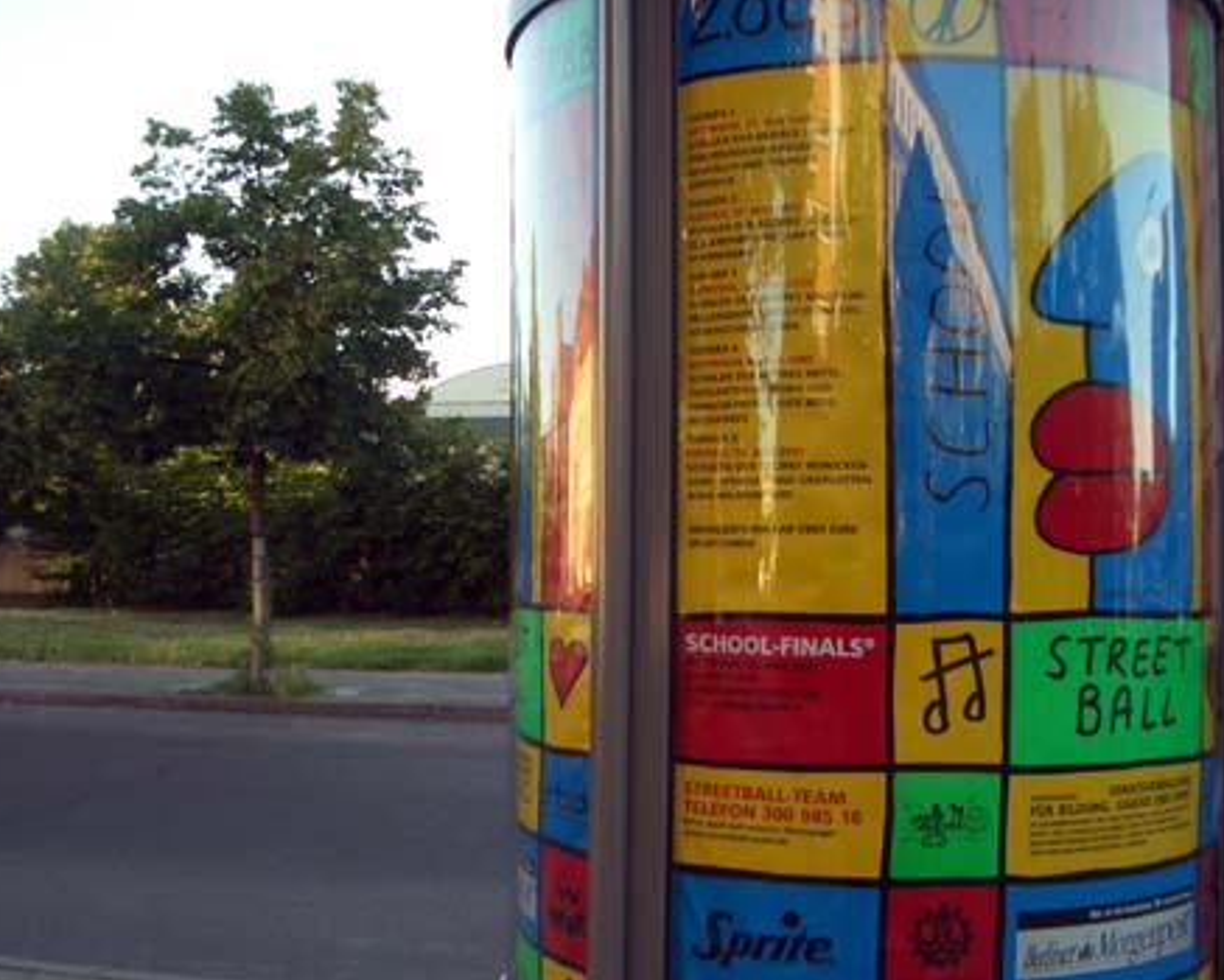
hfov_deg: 42.7
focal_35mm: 43
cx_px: 501
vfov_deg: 34.9
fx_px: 1558
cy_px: 531
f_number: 2.6
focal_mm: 5.8
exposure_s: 1/200
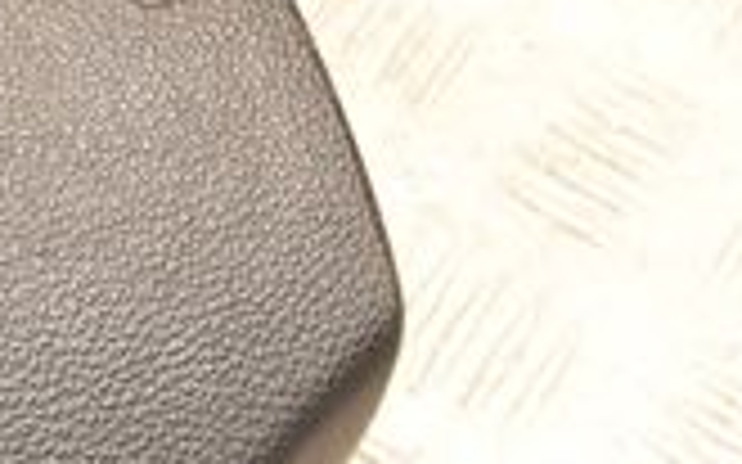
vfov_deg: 8.8
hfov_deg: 13.5
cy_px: 342
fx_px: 2991
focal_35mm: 148
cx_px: -288
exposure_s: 1/200
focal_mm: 25
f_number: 6.3
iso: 1600
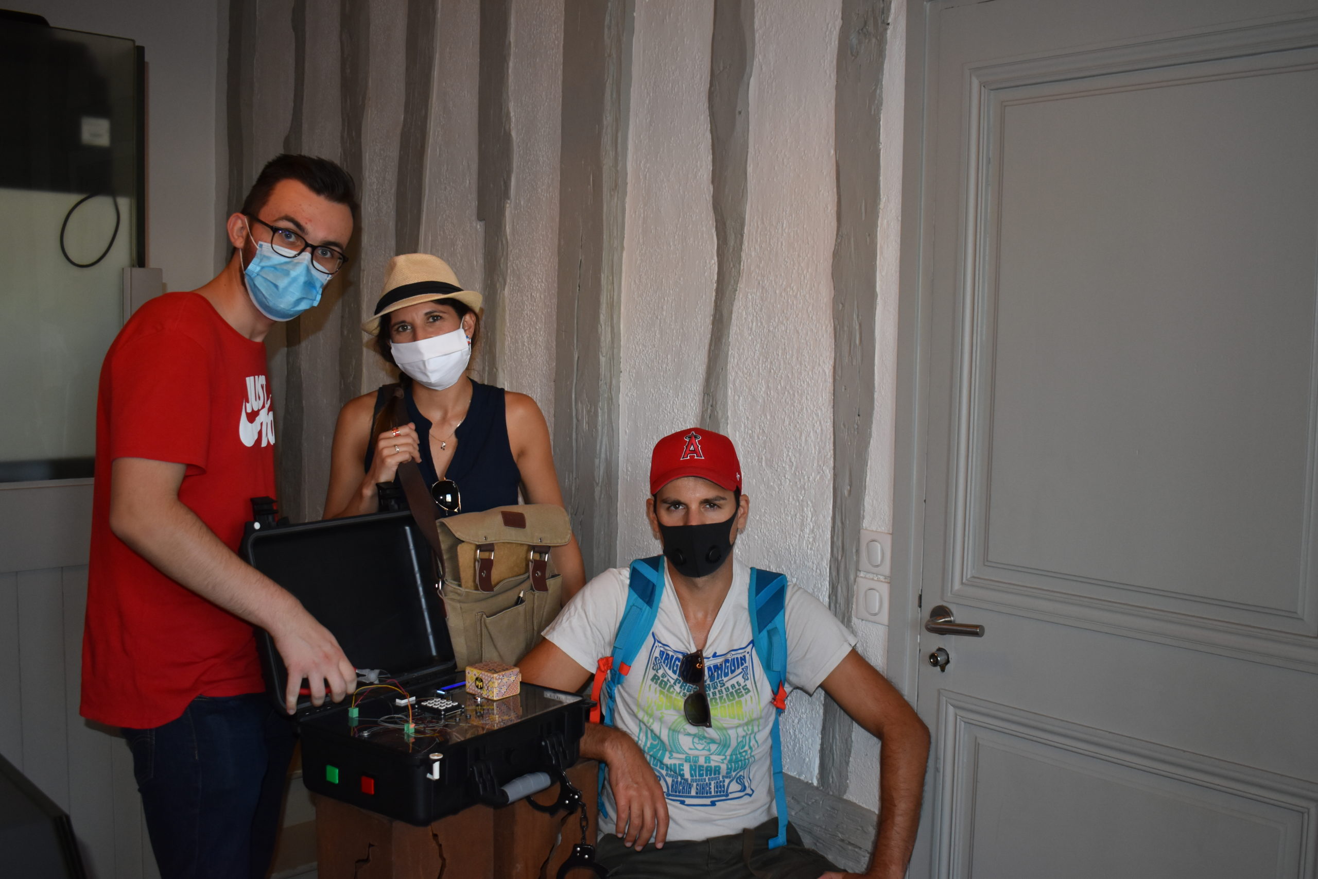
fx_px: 1318
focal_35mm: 36
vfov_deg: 36.9
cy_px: 440
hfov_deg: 53.1
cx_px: 659
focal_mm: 24
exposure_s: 1/125
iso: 800
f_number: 3.8
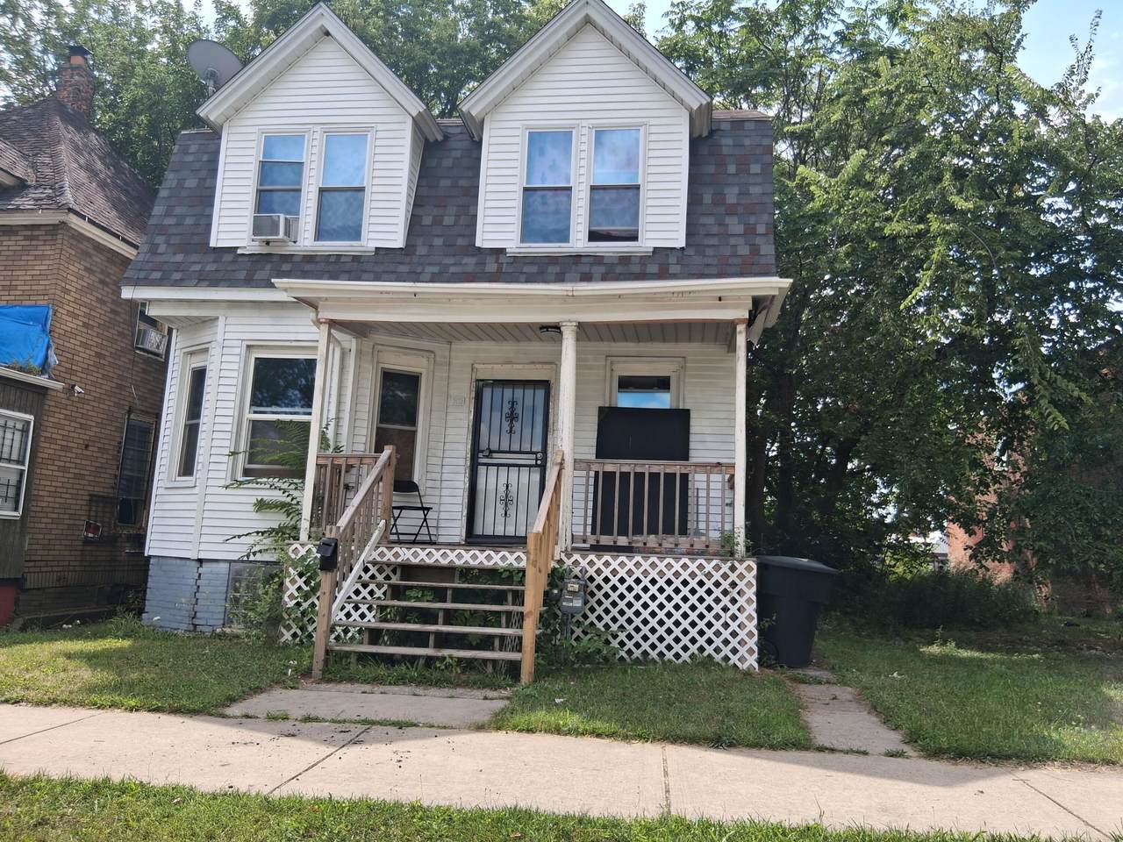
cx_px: 562
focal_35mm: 26
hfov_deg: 67.3
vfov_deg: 53.1
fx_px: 843
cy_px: 421
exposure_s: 1/327
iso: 25
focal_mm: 3.98
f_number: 1.8
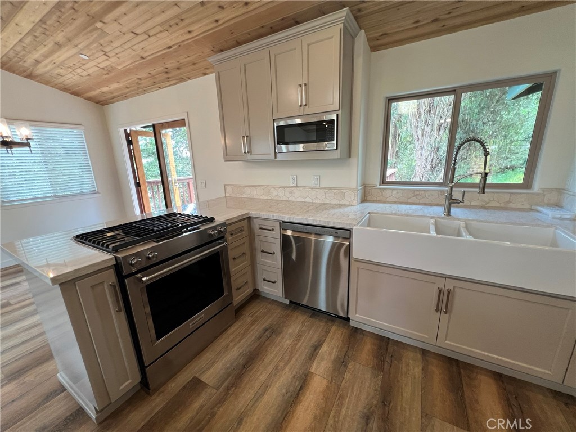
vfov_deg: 89.9
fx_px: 216
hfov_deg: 106.2
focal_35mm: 13
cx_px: 288
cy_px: 216
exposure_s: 1/120
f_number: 1.8
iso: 200
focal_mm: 1.57
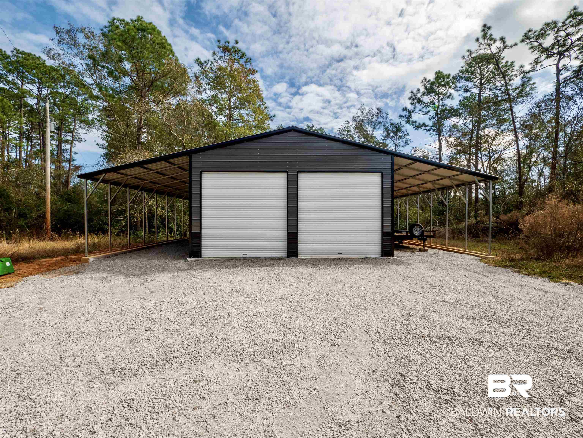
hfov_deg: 102.1
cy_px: 219
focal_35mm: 14
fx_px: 236
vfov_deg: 85.7
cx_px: 292
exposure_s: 1/400
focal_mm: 7
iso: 200
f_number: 9
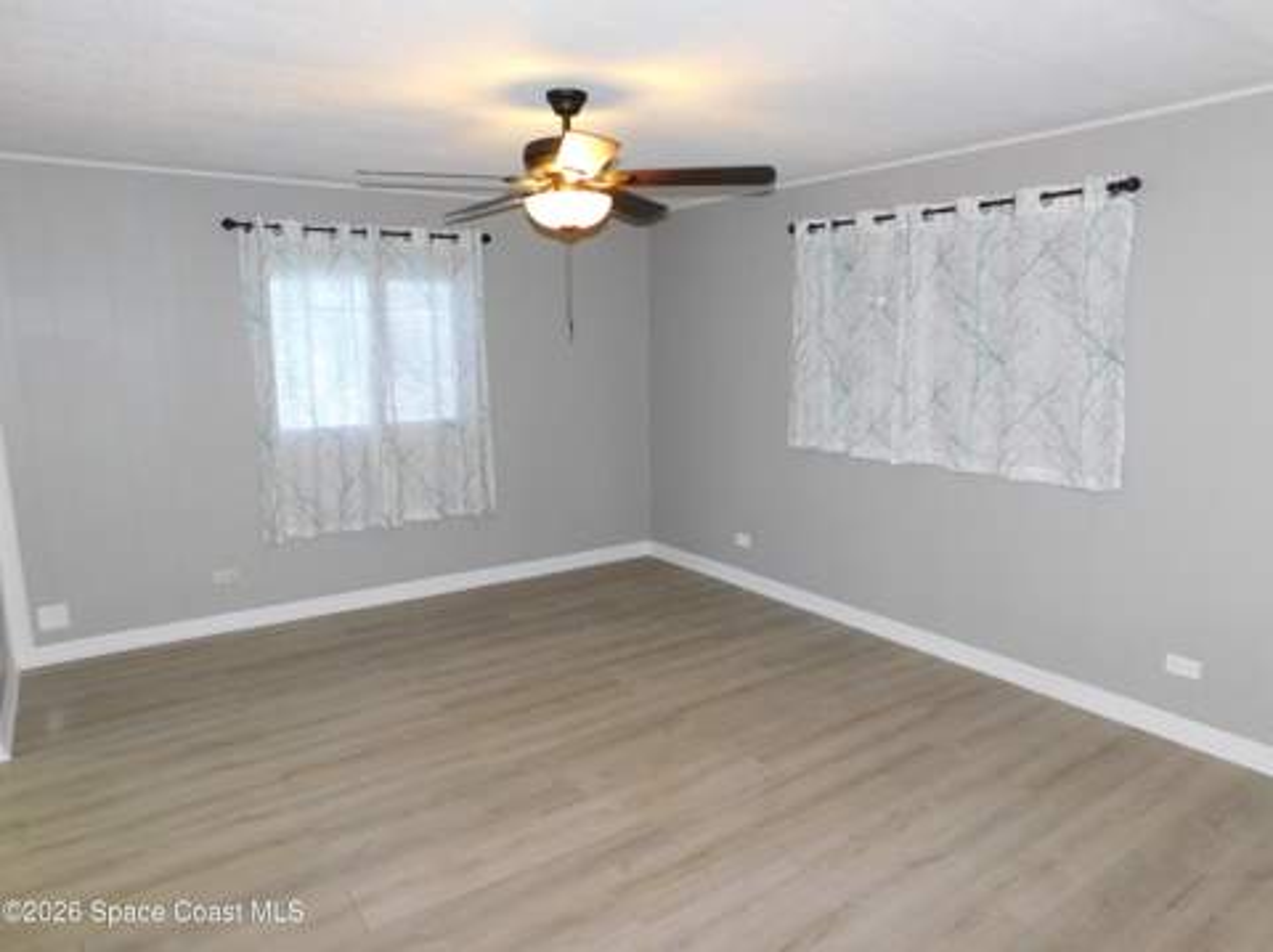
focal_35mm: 23
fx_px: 845
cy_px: 476
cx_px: 636
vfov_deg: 58.8
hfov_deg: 74.0
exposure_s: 1/30
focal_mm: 4
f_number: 3
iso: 200
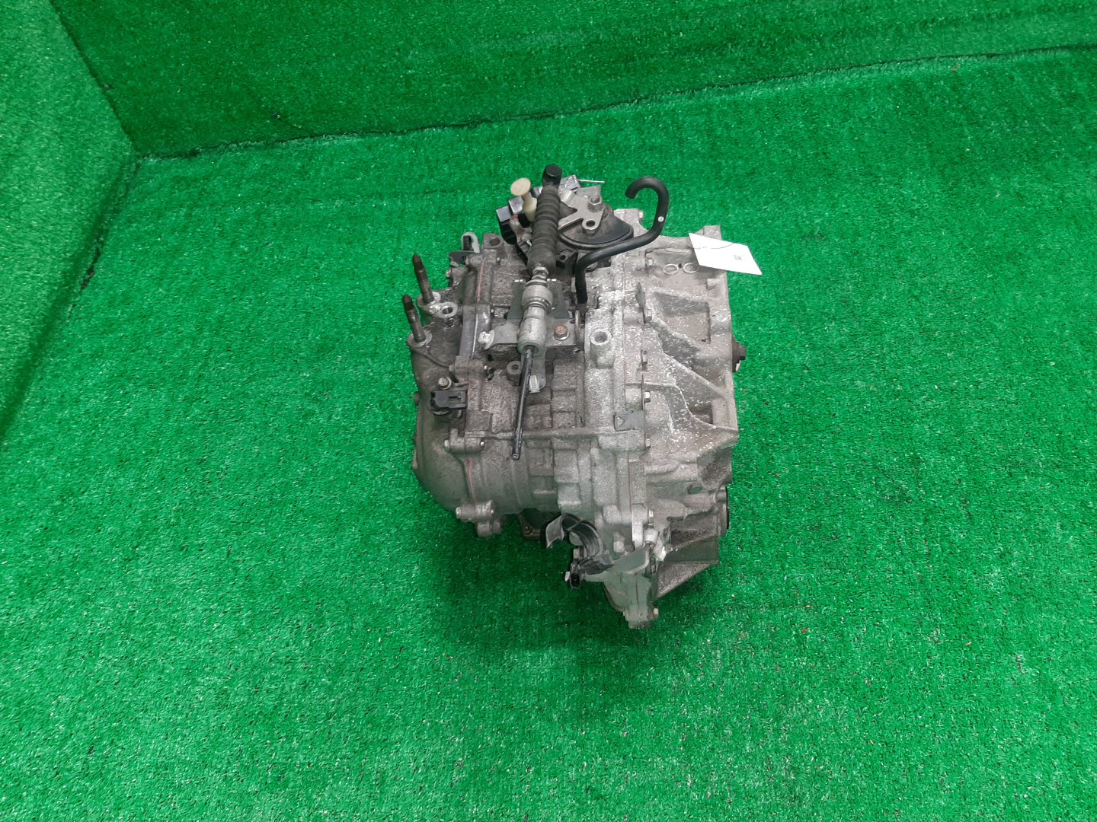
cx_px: 548
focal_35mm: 26
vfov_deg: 53.1
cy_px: 411
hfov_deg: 67.3
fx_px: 824
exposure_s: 1/50
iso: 134
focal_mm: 3.93
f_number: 1.7
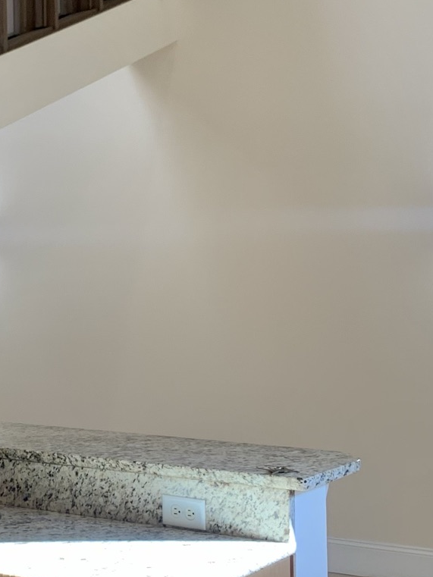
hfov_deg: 20.2
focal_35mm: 70
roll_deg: -0.2
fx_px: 1167
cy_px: 247
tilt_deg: +4.2
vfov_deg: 27.7
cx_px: -19
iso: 80
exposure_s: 1/120
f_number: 1.8
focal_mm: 4.25
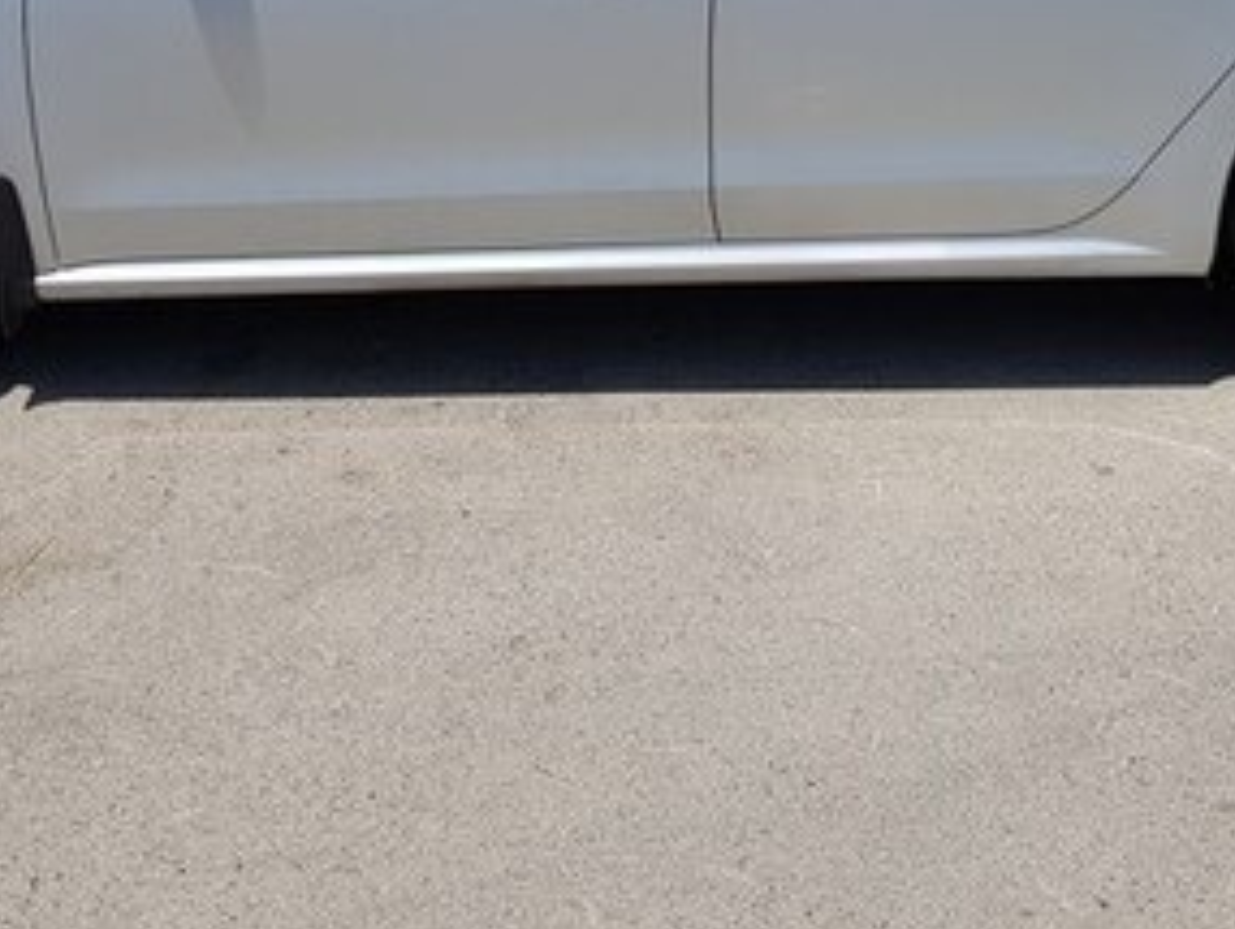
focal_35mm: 60
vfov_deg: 22.8
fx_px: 2142
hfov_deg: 32.1
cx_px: 695
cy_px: -127
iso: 40
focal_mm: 4.3
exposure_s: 1/3104
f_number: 1.7
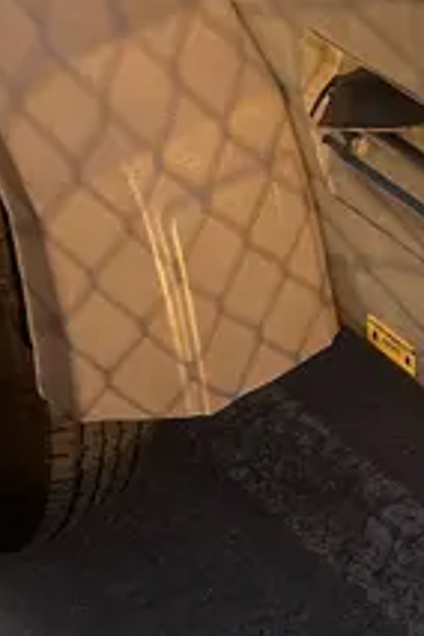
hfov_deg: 14.5
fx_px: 1643
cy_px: -264
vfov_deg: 19.6
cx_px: 412
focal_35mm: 93
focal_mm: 5.1
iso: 50
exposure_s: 1/816
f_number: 1.6
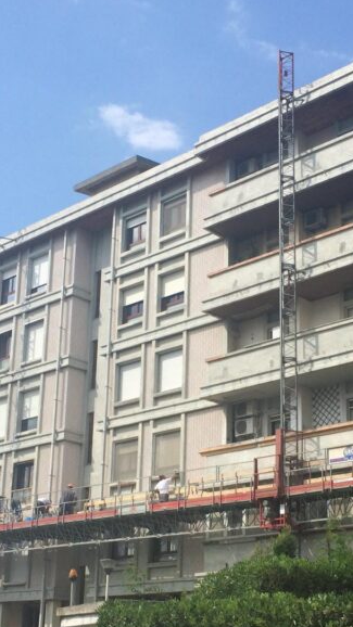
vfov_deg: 37.0
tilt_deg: +14.4
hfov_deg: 21.4
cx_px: 225
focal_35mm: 56
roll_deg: -0.7
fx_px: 932
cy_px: 396
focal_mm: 4.15
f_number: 2.2
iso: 32
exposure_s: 1/1866
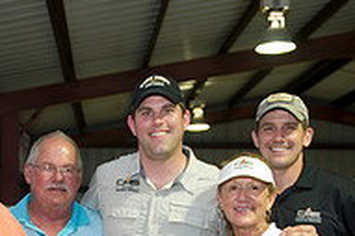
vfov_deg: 16.6
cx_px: 63
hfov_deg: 25.2
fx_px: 778
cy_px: 273
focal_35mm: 79
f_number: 2.8
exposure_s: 1/200
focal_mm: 26
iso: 400
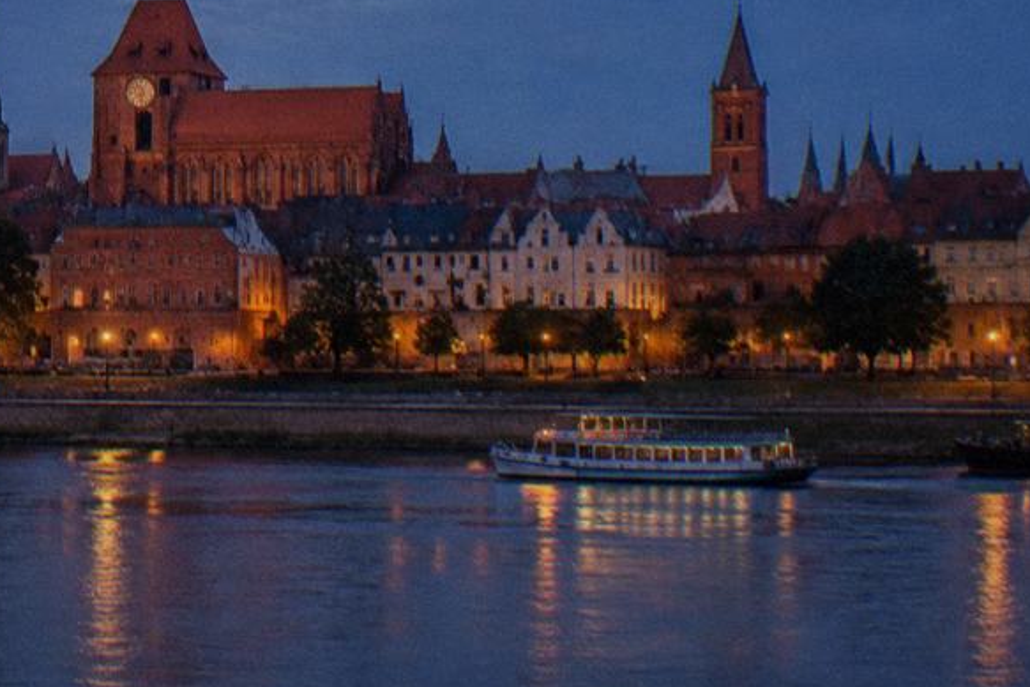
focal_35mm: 60
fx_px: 1717
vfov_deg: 22.3
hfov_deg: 32.3
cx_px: 184
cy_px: 136
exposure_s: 1/25
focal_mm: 35
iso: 4000
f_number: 8
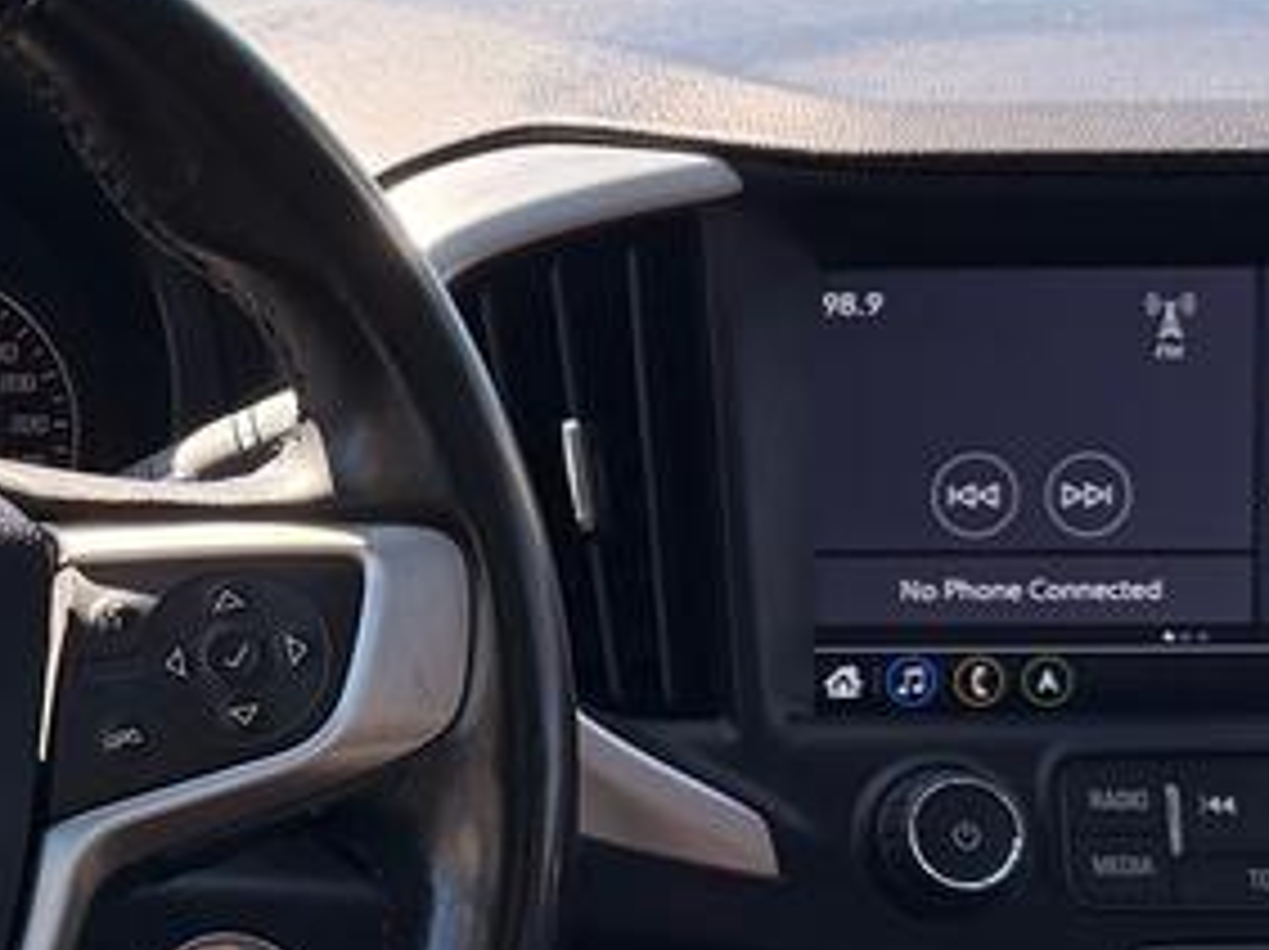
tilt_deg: -15.2
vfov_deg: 13.6
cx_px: -554
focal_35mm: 109
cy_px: 473
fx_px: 3992
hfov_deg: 16.6
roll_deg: -0.9
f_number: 1.78
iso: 100
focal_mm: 6.76
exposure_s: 1/822
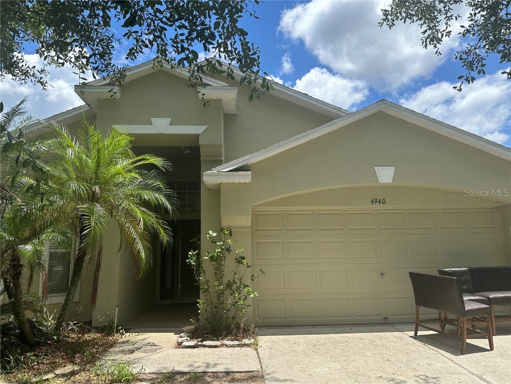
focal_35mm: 24
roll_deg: +1.9
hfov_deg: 71.6
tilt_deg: +10.9
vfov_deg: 56.8
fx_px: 354
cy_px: 192
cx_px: 256
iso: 80
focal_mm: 6.86
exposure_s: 1/3058
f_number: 1.78
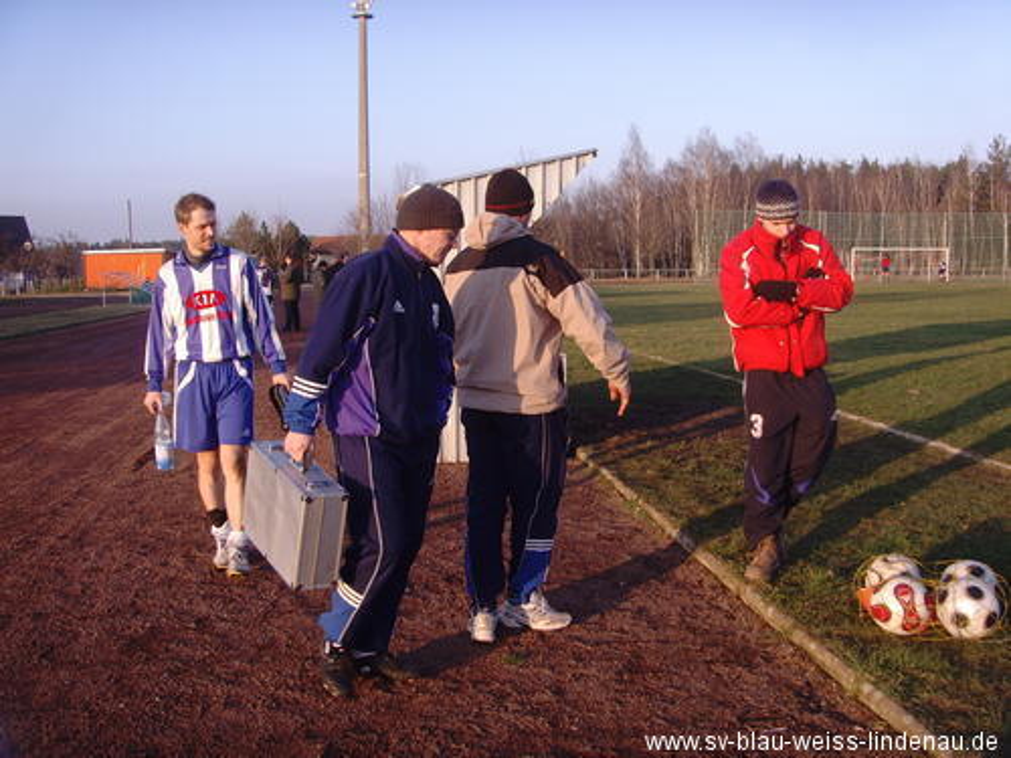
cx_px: 506
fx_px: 1139
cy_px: 379
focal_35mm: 39
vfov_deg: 36.8
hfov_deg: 47.9
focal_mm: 6.6
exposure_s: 1/180
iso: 80
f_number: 3.5
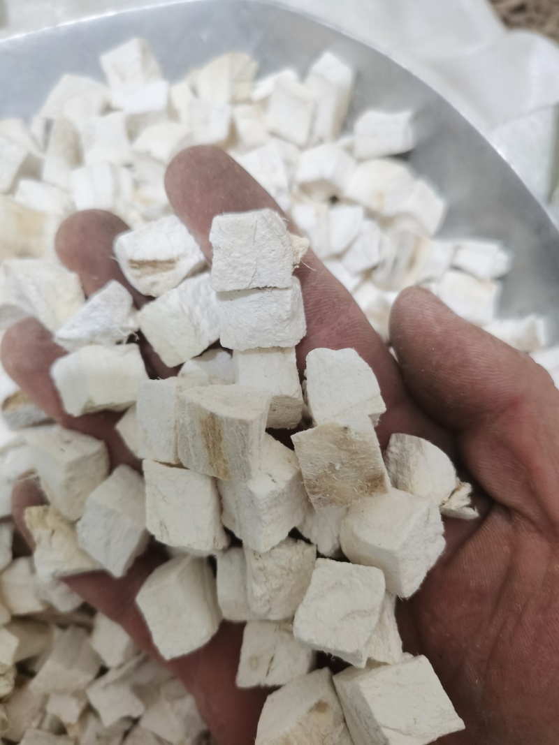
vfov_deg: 65.3
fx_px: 581
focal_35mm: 27
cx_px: 280
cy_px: 372
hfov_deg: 51.3
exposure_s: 1/30
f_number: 1.8
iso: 250
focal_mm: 5.58
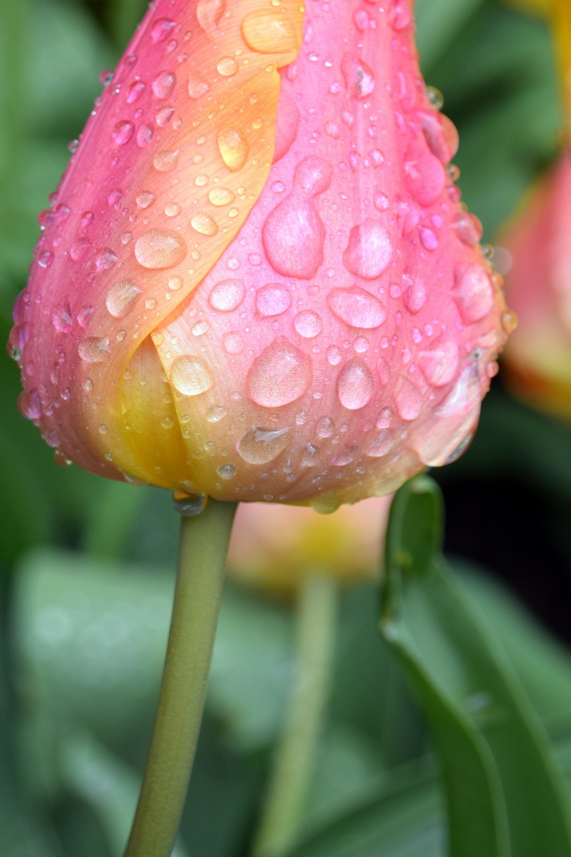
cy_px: 352
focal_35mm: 146
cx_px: 290
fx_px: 3474
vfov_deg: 14.1
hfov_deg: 9.4
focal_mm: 62
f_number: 8
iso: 320
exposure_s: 1/250
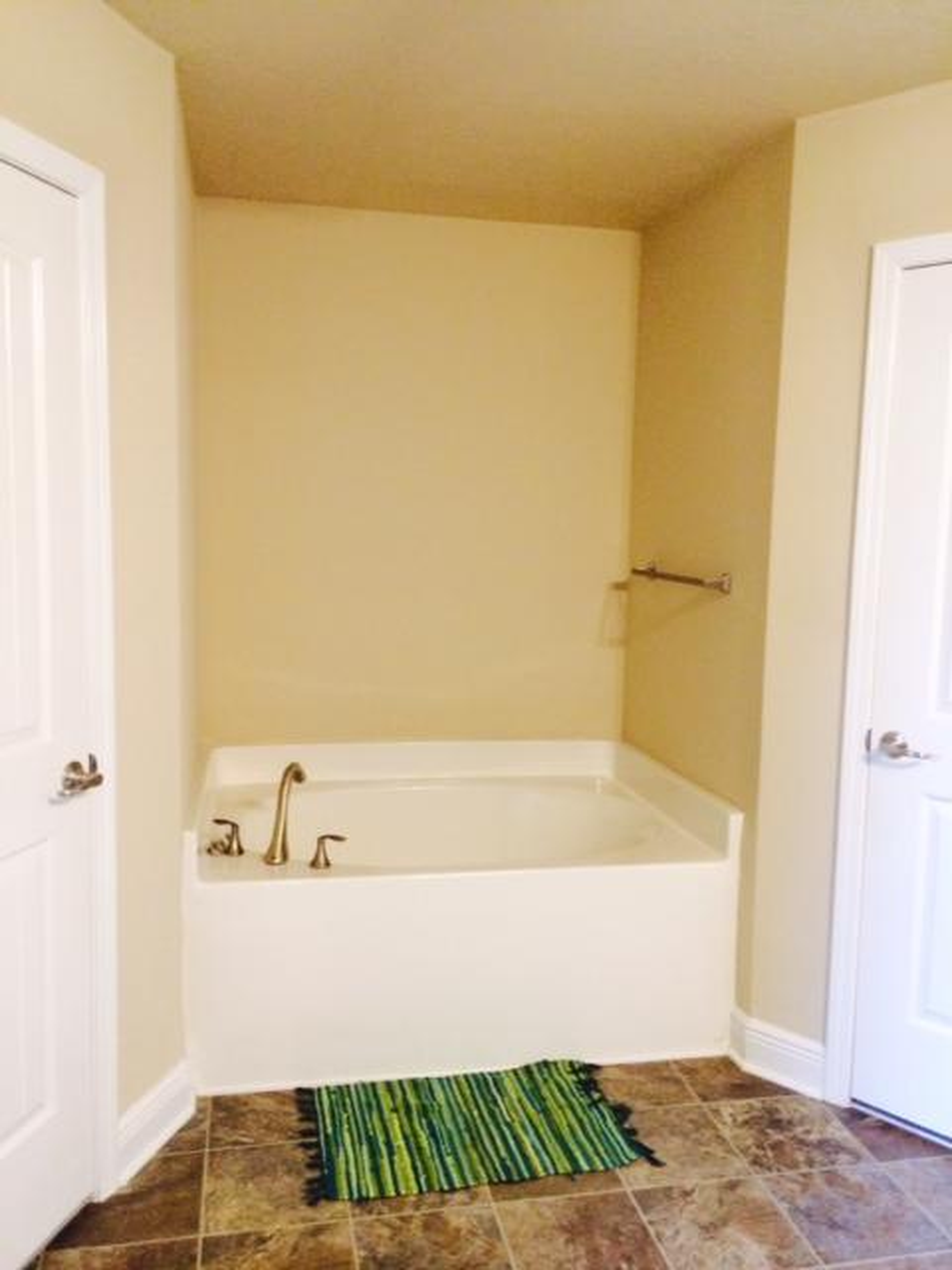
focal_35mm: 30
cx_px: 476
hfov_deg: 46.8
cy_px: 635
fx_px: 1100
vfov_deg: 60.0
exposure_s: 1/30
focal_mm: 4.12
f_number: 2.2
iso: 200
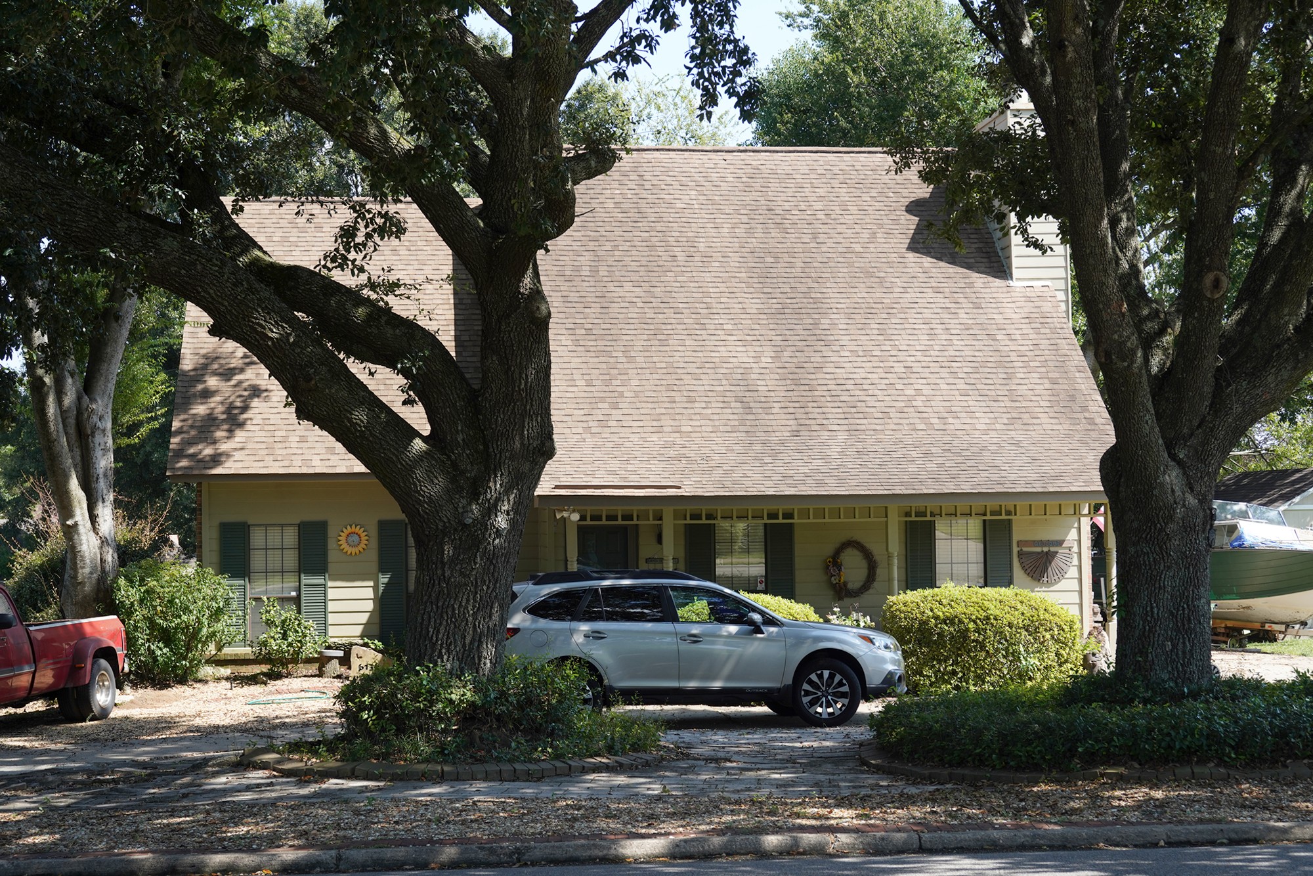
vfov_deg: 27.5
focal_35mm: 49
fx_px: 1787
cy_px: 438
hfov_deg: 40.3
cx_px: 656
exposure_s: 1/100
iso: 400
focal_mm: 49
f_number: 9
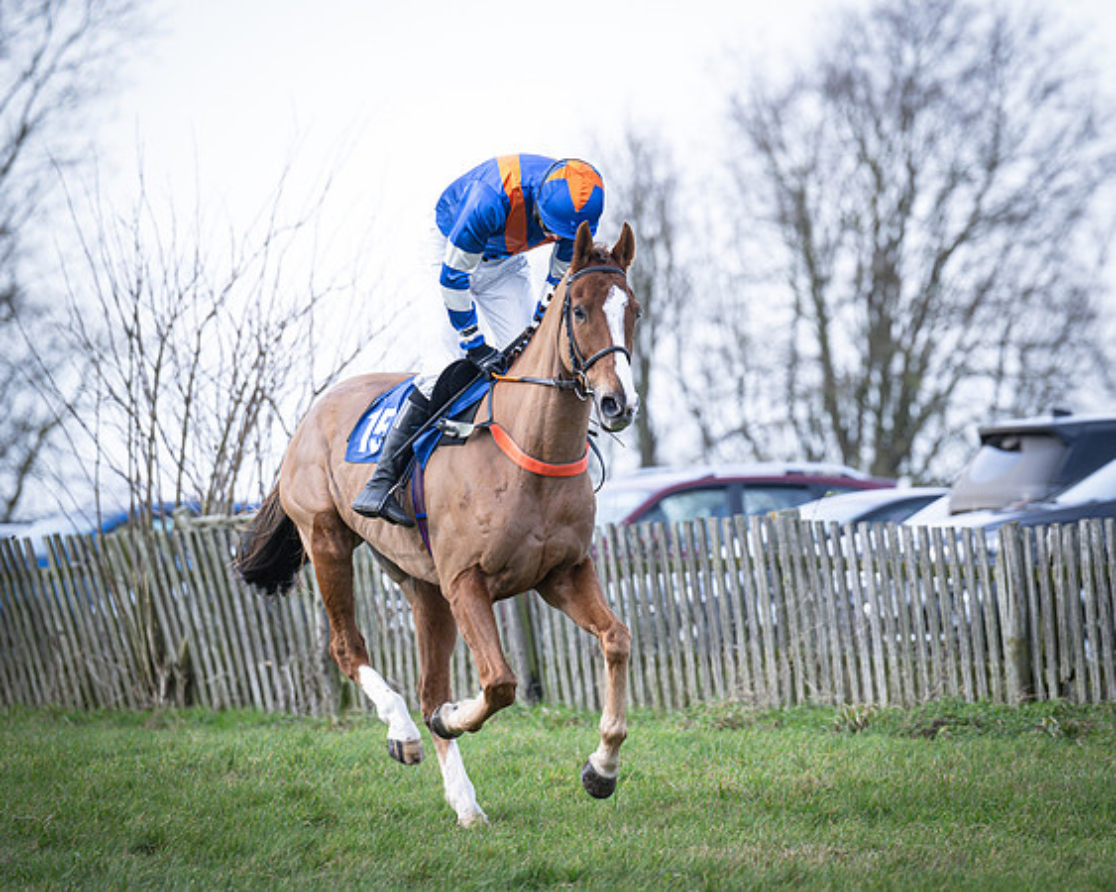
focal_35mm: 304
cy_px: 412
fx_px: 10023
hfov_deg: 6.4
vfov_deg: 5.1
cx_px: 712
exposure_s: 1/800
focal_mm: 200
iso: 400
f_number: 4
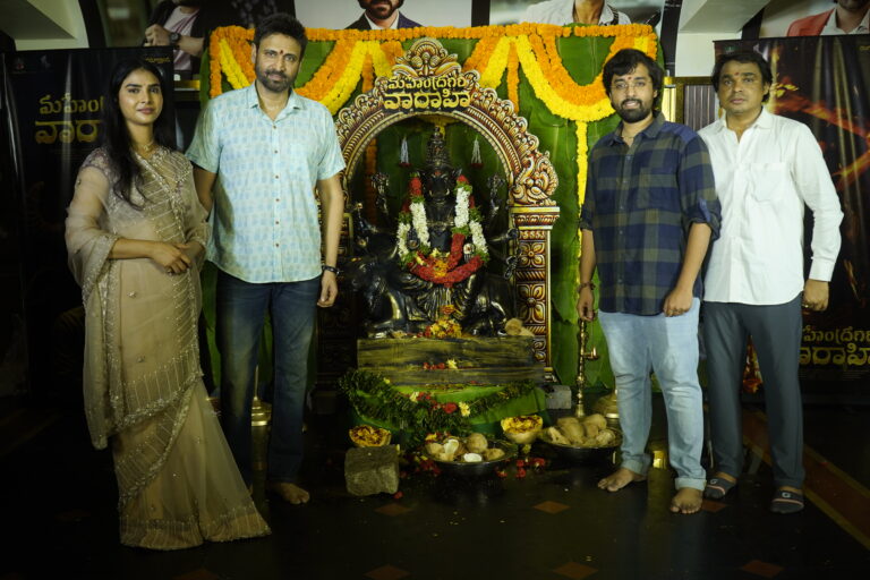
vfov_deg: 34.2
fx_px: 942
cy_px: 290
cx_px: 435
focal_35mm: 39
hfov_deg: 49.6
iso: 250
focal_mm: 39
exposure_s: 1/100
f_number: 5
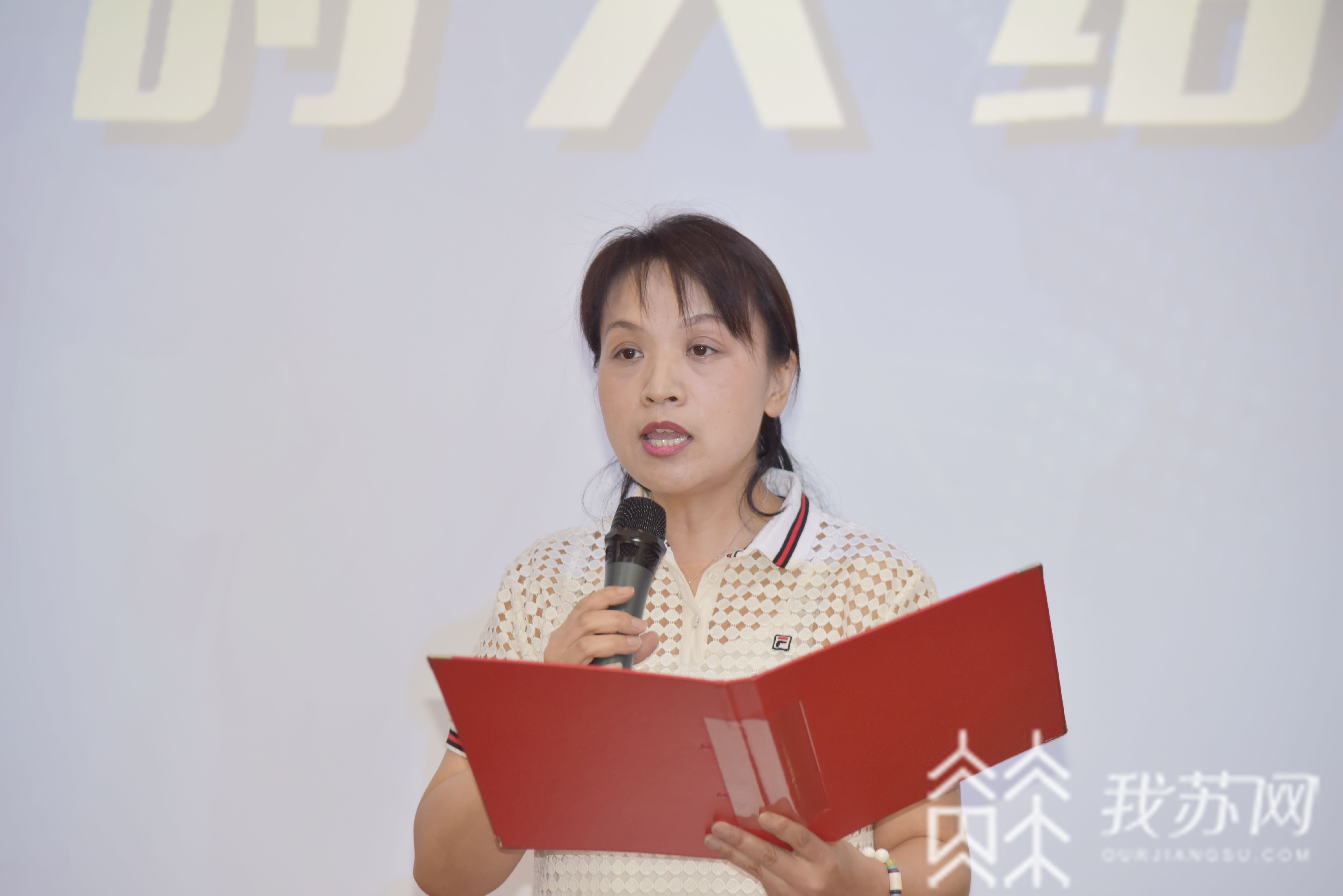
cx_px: 672
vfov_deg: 11.4
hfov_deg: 17.1
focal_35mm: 120
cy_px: 448
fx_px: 4478
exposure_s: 1/60
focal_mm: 120
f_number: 4
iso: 1250
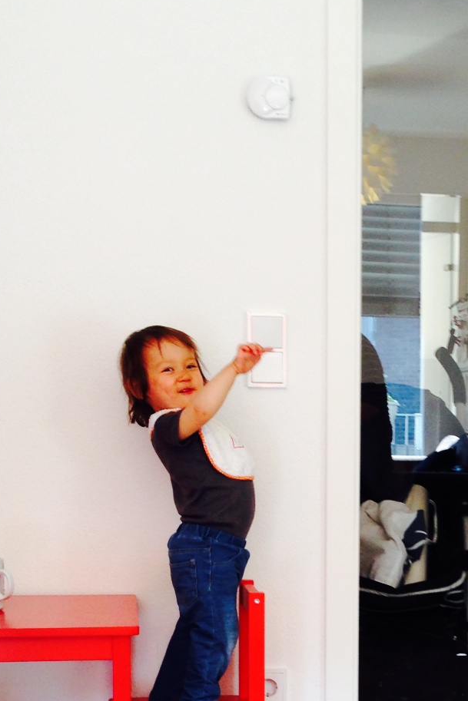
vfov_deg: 25.6
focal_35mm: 77
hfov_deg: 17.4
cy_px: 603
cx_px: 456
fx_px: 1501
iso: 64
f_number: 2.4
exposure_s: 1/40
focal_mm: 4.12
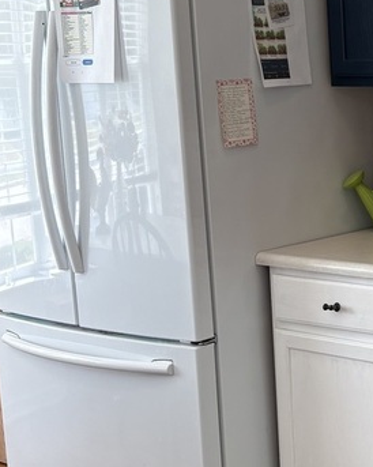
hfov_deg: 17.7
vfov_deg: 23.9
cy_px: 236
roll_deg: +0.9
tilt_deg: -9.1
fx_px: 1105
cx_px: 508
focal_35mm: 80
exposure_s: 1/120
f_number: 1.6
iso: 50
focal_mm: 5.96
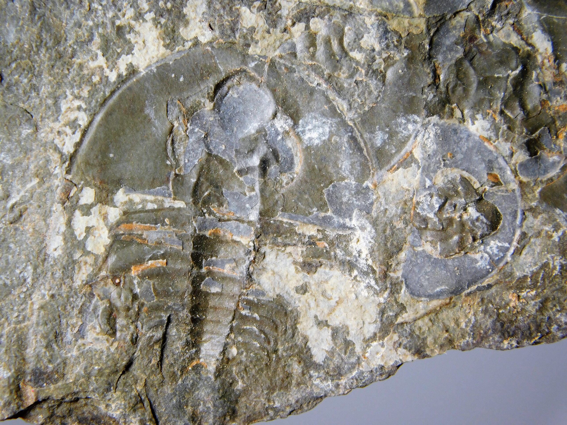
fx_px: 3800
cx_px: 284
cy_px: 212
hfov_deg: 8.5
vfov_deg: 6.4
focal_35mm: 232
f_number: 5.6
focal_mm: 41.3
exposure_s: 1/80
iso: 125
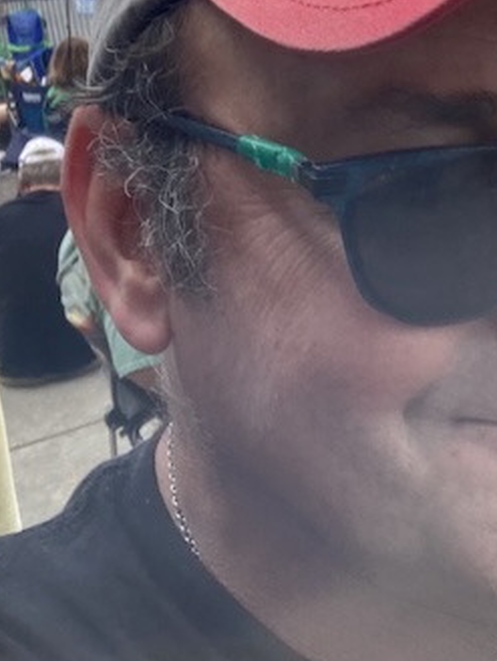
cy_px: -42
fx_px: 1489
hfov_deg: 18.9
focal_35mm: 78
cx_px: 355
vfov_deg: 23.6
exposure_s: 1/156
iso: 20
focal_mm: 2.87
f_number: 2.2
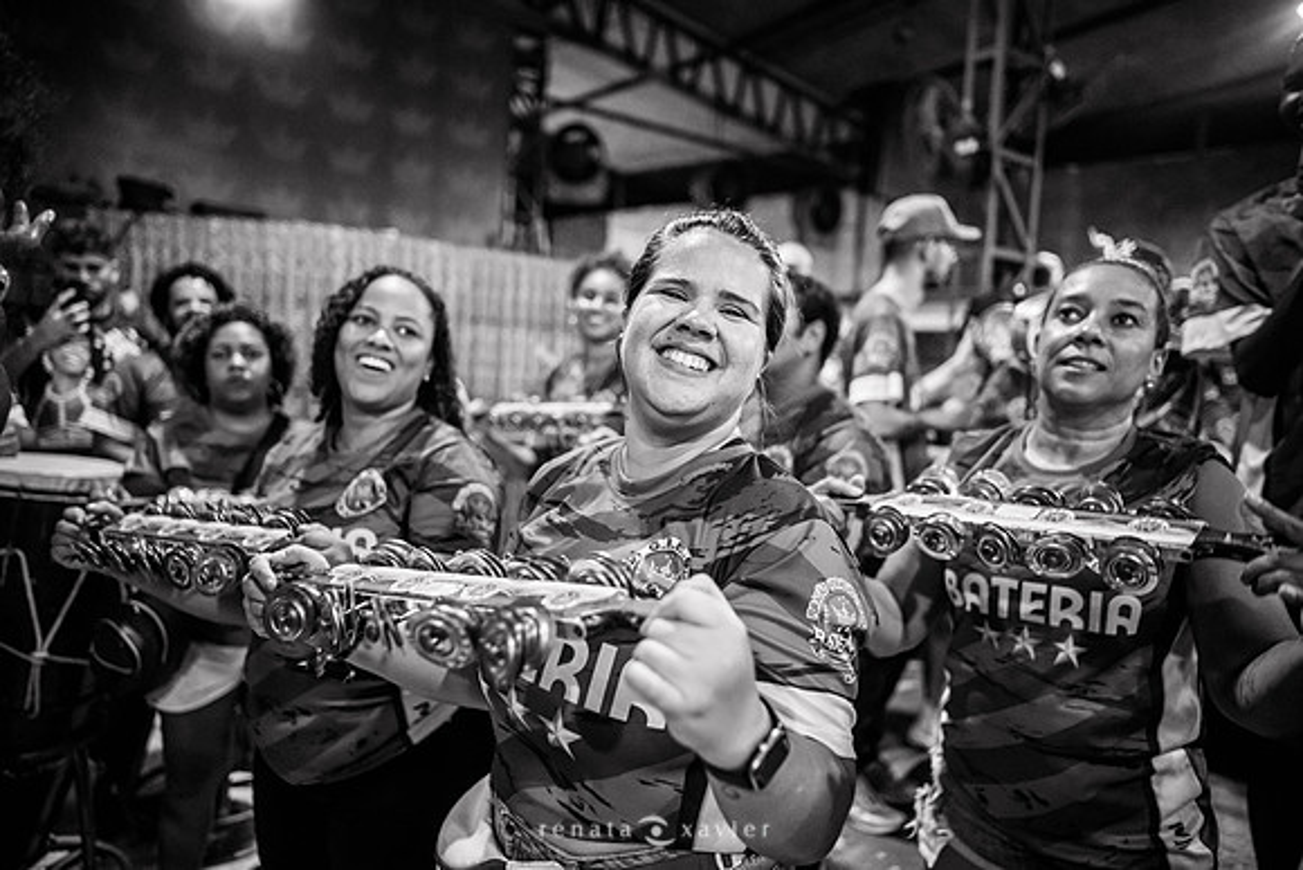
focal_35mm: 24
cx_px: 652
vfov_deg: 53.2
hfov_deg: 73.7
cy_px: 435
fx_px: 869
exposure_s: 1/320
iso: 1600
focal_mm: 24
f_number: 1.8
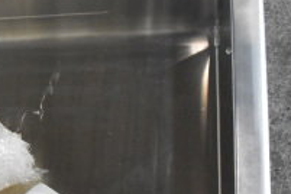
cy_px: 228
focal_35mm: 100
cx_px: -135
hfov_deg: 18.3
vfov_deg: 13.3
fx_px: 808
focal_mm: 22
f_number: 9
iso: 6400
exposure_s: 1/320
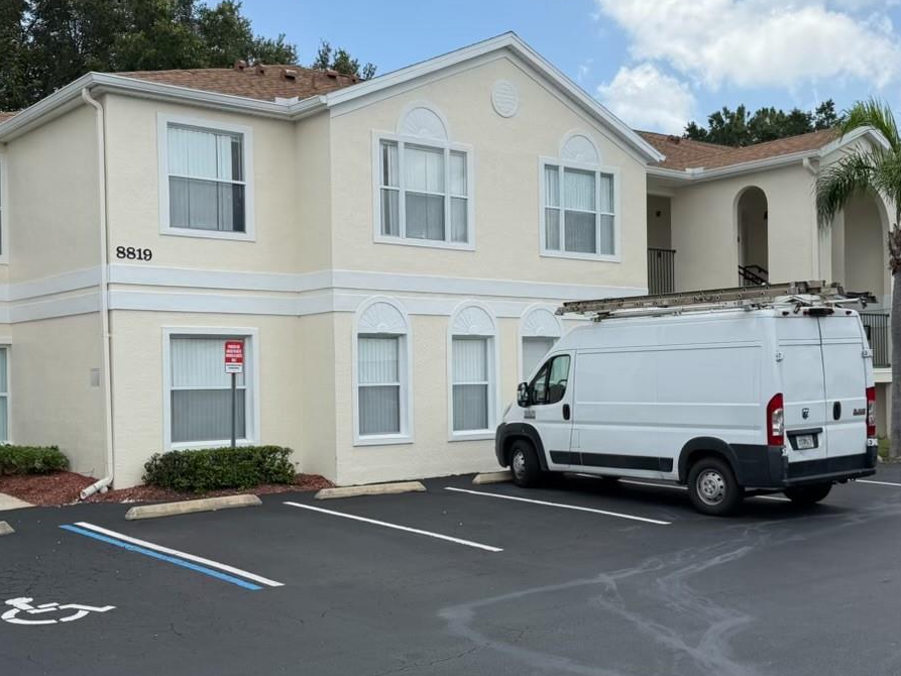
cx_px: 416
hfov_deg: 43.8
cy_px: 367
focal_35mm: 43
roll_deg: +1.0
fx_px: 1119
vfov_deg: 33.6
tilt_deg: -0.8
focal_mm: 6.76
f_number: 1.78
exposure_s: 1/3953
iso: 80
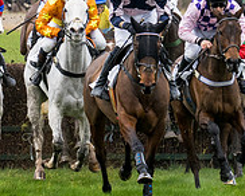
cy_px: 94
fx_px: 5872
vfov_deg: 1.9
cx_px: 129
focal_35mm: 809
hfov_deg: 2.4
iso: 500
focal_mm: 110
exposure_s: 1/1250
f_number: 4
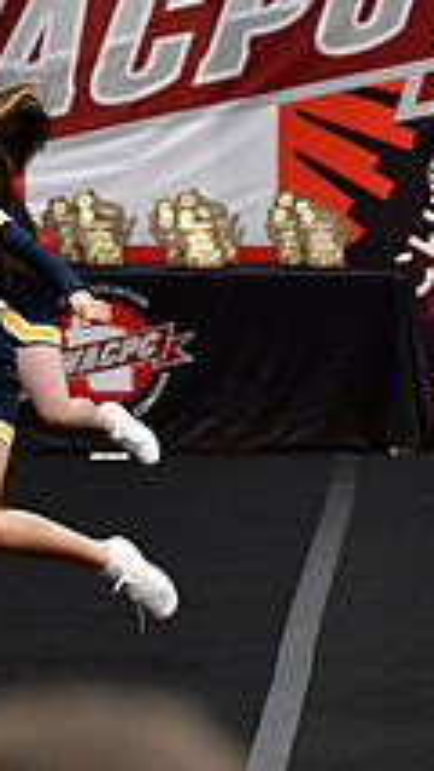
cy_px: 349
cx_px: 1027
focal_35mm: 299
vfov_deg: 7.2
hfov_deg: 4.0
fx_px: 6110
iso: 4000
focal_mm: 70
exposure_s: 1/800
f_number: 2.8
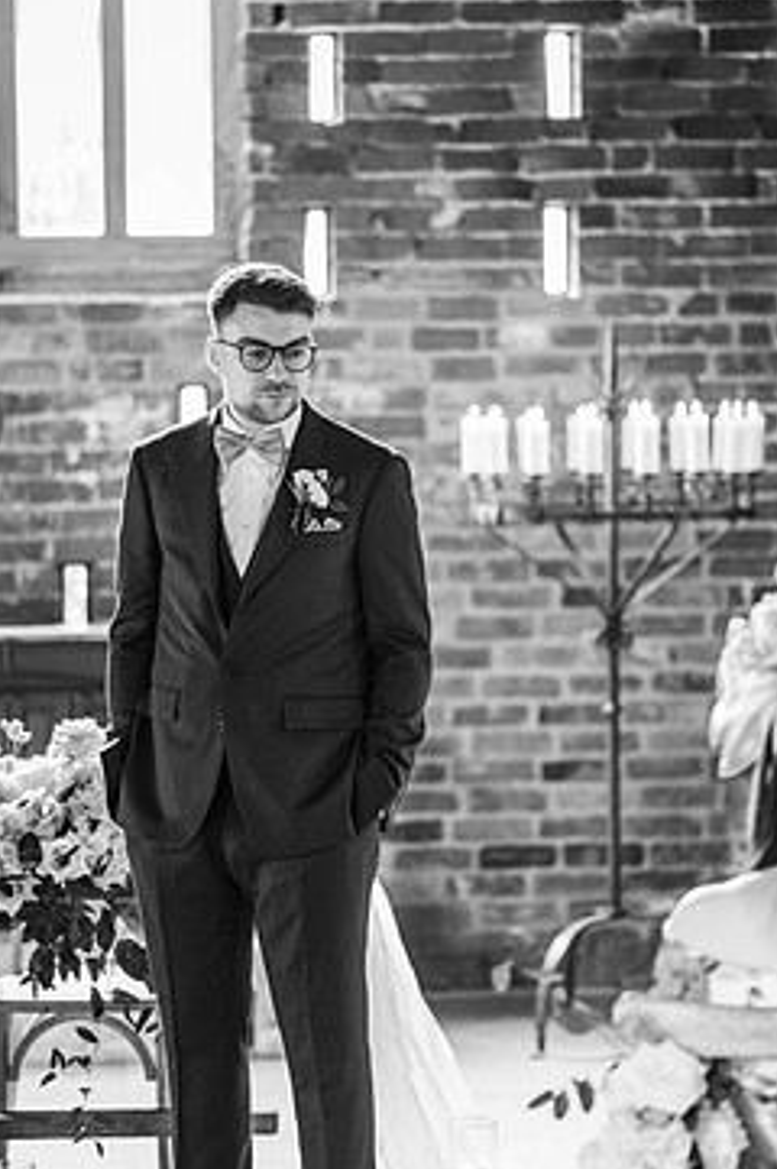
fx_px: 3438
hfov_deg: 12.9
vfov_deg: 19.3
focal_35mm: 106
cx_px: 380
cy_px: 606
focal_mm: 85
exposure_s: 1/200
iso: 900
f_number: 1.8
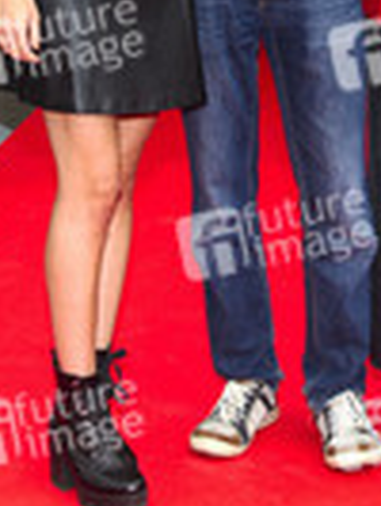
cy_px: -49
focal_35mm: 101
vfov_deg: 18.7
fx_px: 1480
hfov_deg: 14.6
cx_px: 324
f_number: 5
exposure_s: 1/200
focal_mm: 31
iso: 250
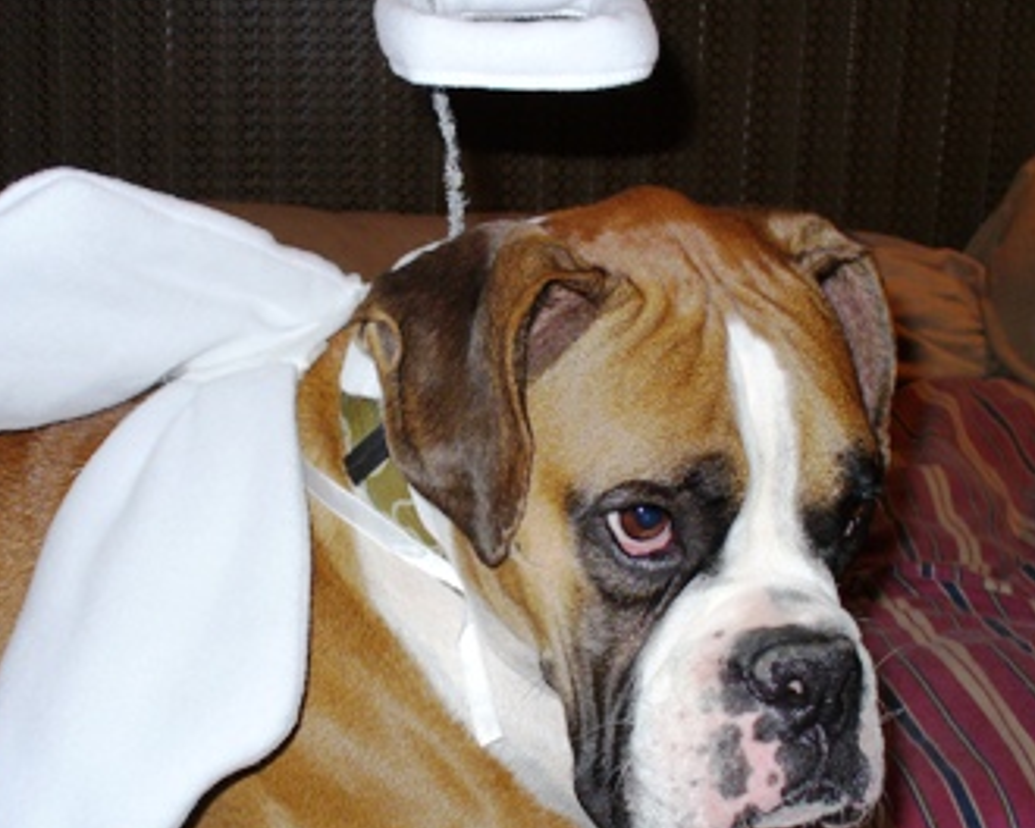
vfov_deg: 30.8
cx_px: 461
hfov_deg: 38.0
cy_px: 448
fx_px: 1501
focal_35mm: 49
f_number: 2.8
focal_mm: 6.1
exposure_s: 1/30
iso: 100
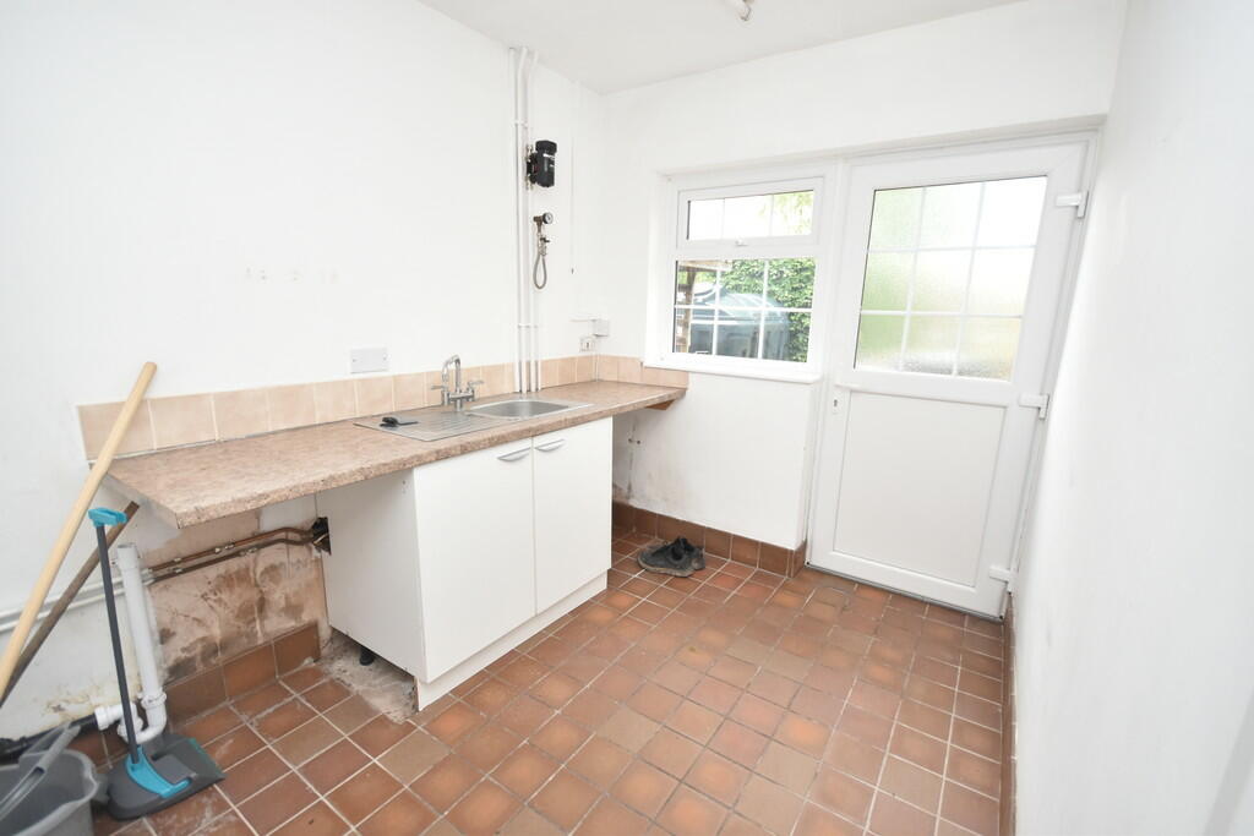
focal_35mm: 15
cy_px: 418
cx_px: 627
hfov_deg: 100.4
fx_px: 523
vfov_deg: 77.3
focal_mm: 10
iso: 800
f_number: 4.5
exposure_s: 1/160
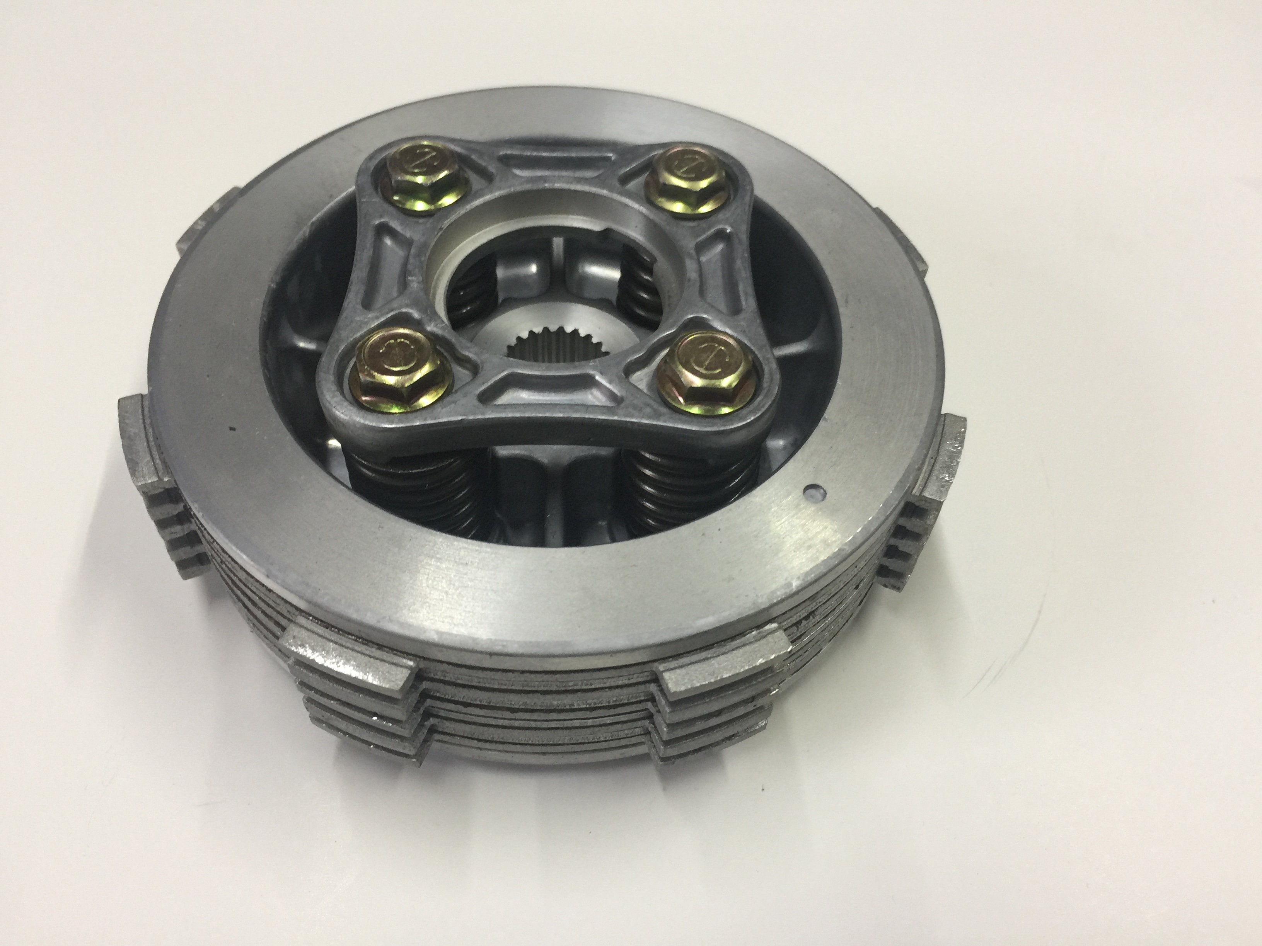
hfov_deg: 61.7
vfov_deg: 48.2
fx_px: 1057
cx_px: 631
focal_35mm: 29
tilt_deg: -52.9
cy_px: 473
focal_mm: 4.15
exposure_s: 1/17
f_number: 2.2
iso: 64
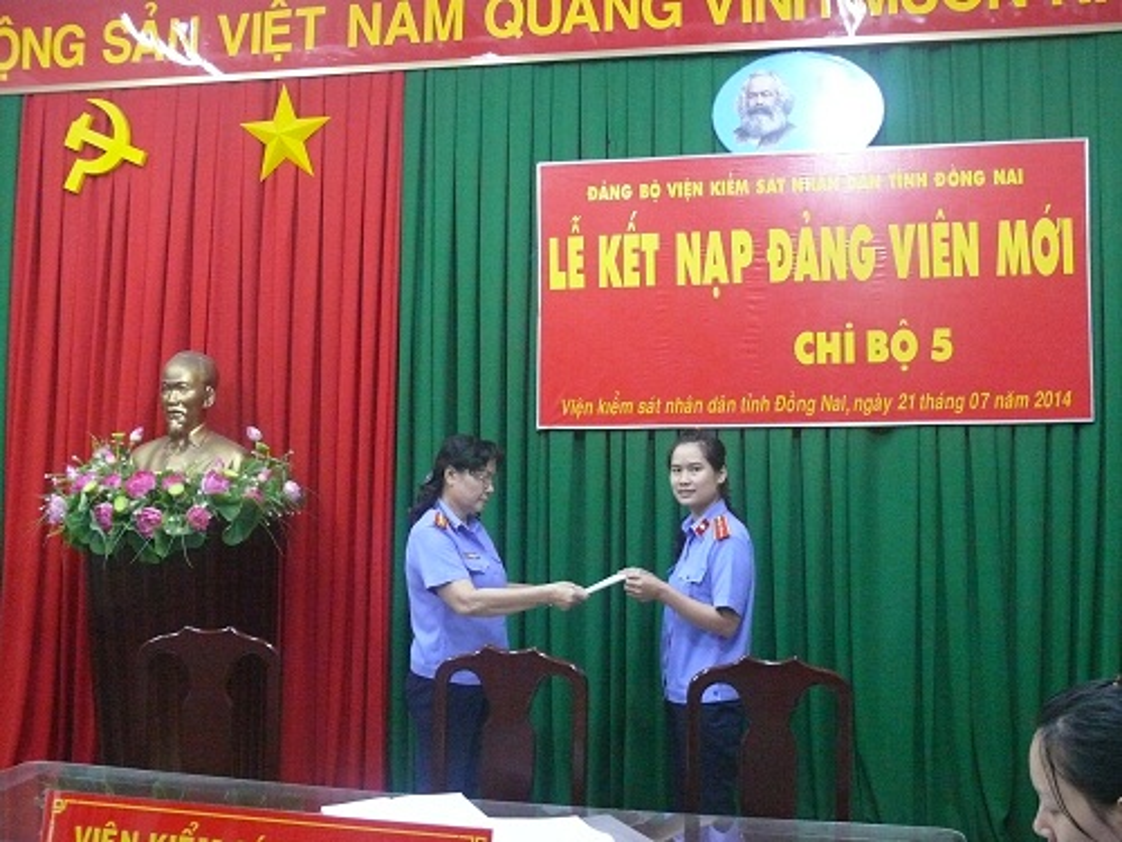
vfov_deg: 36.8
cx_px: 561
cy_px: 421
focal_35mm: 39
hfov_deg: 47.9
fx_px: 1264
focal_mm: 8.1
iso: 800
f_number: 2.8
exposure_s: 1/25
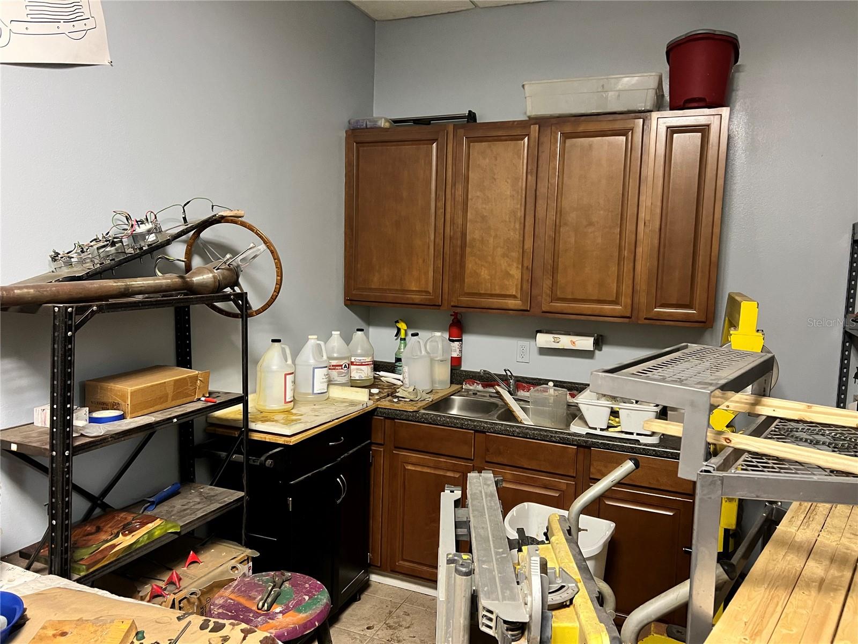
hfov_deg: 67.3
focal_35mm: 26
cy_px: 322
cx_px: 429
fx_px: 644
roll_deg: -1.7
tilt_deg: -6.6
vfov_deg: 53.1
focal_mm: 5.7
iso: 400
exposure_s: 1/40
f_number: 1.5
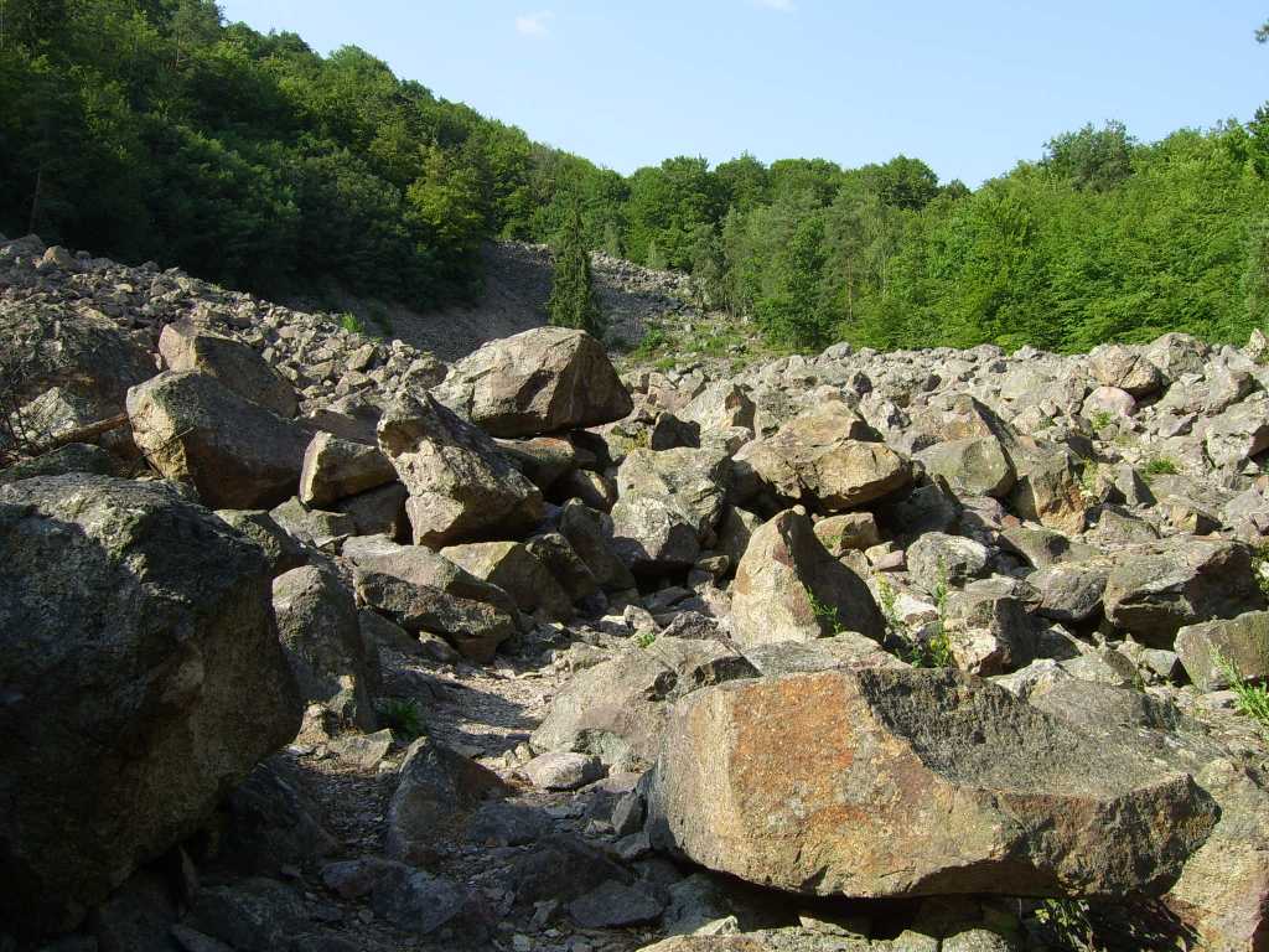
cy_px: 476
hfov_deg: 49.0
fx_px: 1393
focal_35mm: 38
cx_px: 634
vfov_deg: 37.7
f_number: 6.4
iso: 50
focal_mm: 7.8
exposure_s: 1/200
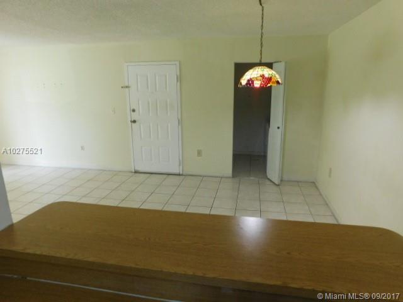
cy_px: 151
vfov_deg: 58.9
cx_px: 202
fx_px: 268
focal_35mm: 23
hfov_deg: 73.9
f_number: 3
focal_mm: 4
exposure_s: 1/30
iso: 180
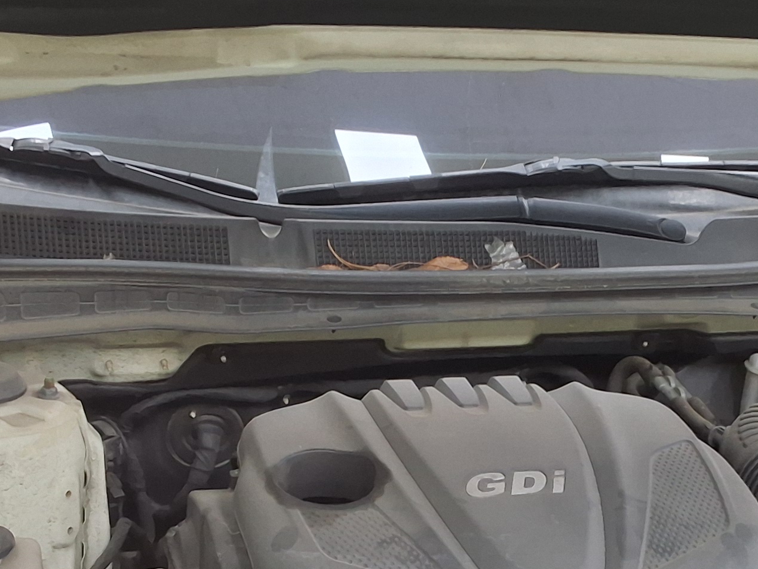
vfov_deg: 20.1
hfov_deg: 26.7
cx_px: 573
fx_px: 1577
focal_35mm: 72
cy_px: 484
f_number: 1.9
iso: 50
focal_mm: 2.91
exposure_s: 1/60
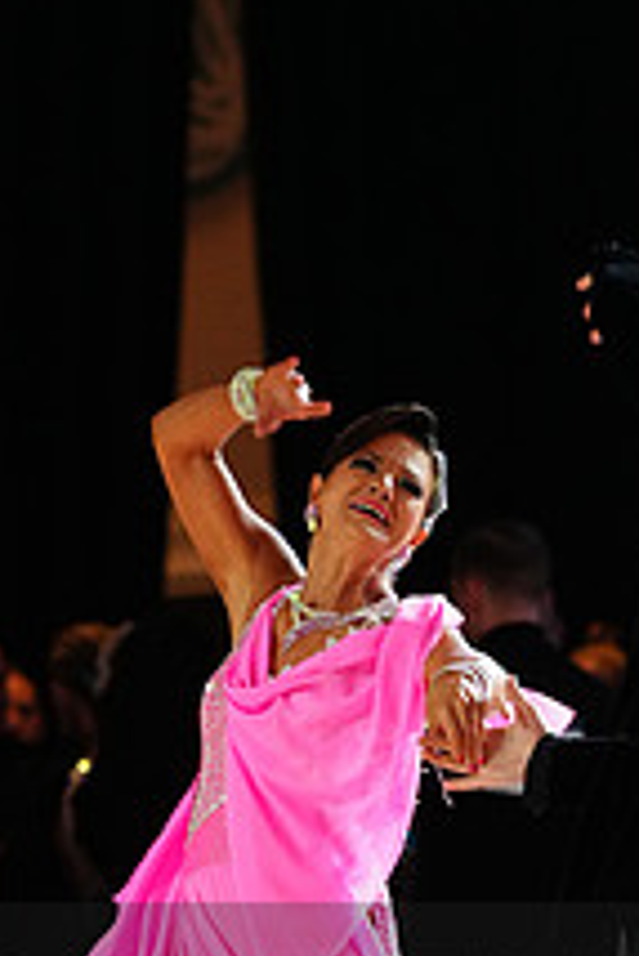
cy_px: 1054
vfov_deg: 3.8
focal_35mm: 543
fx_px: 14433
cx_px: 355
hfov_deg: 2.5
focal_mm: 200
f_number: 4
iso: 2500
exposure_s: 1/250
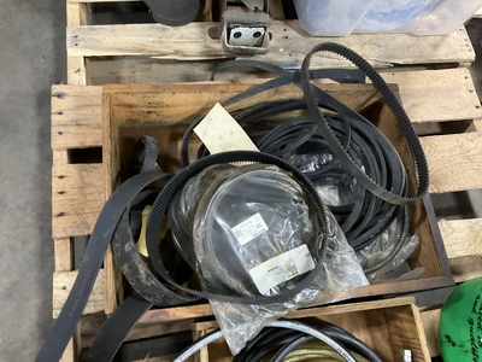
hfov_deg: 61.7
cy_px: 181
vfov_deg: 48.2
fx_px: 404
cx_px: 241
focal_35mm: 29
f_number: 1.8
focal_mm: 3
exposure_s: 1/30
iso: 320
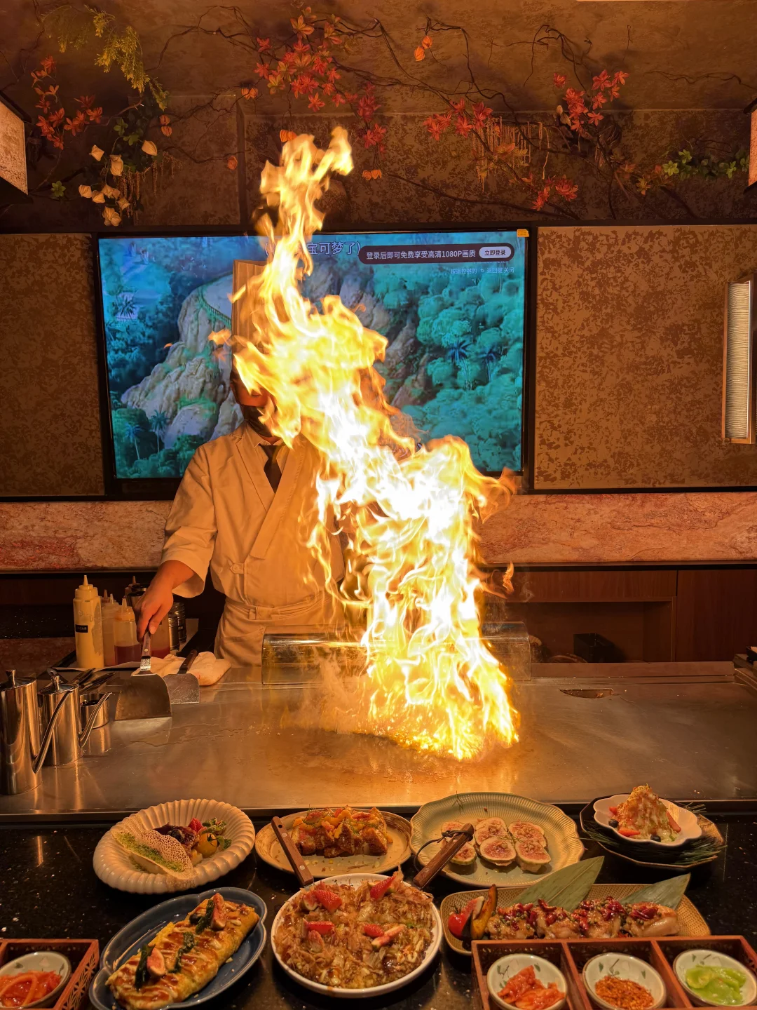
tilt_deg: -4.8
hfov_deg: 56.8
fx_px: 700
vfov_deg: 71.6
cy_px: 505
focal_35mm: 24
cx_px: 378
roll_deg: +0.8
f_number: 1.78
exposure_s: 1/100
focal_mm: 6.76
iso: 100
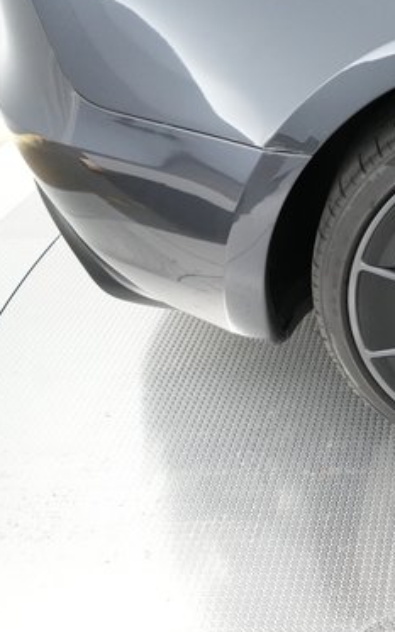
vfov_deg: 41.1
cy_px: 312
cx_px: 509
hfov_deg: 23.4
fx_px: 844
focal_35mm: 49
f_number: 2.8
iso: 5000
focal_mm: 28
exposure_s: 1/250
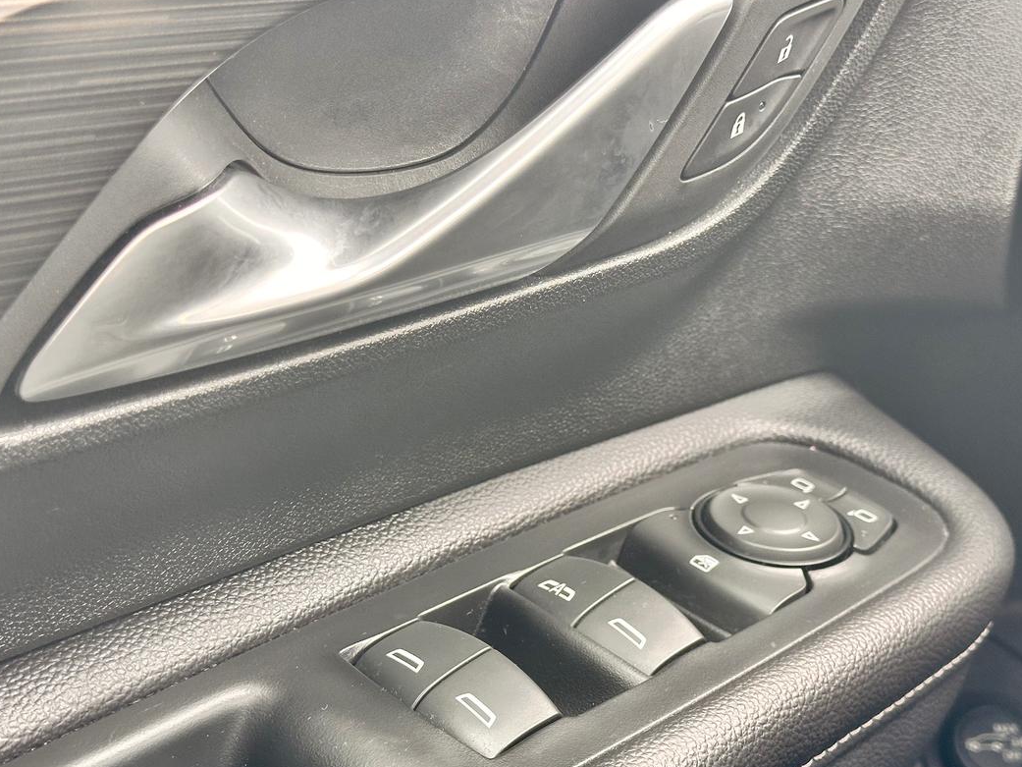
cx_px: 555
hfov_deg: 32.7
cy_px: 412
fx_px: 1742
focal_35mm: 59
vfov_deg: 24.8
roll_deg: +0.5
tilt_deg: -22.9
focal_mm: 6.86
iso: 100
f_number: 1.78
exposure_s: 1/60
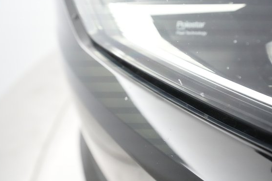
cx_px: 141
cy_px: 81
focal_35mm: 32
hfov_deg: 58.7
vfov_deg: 41.0
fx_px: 242
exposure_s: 1/125
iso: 16000
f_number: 5
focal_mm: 28
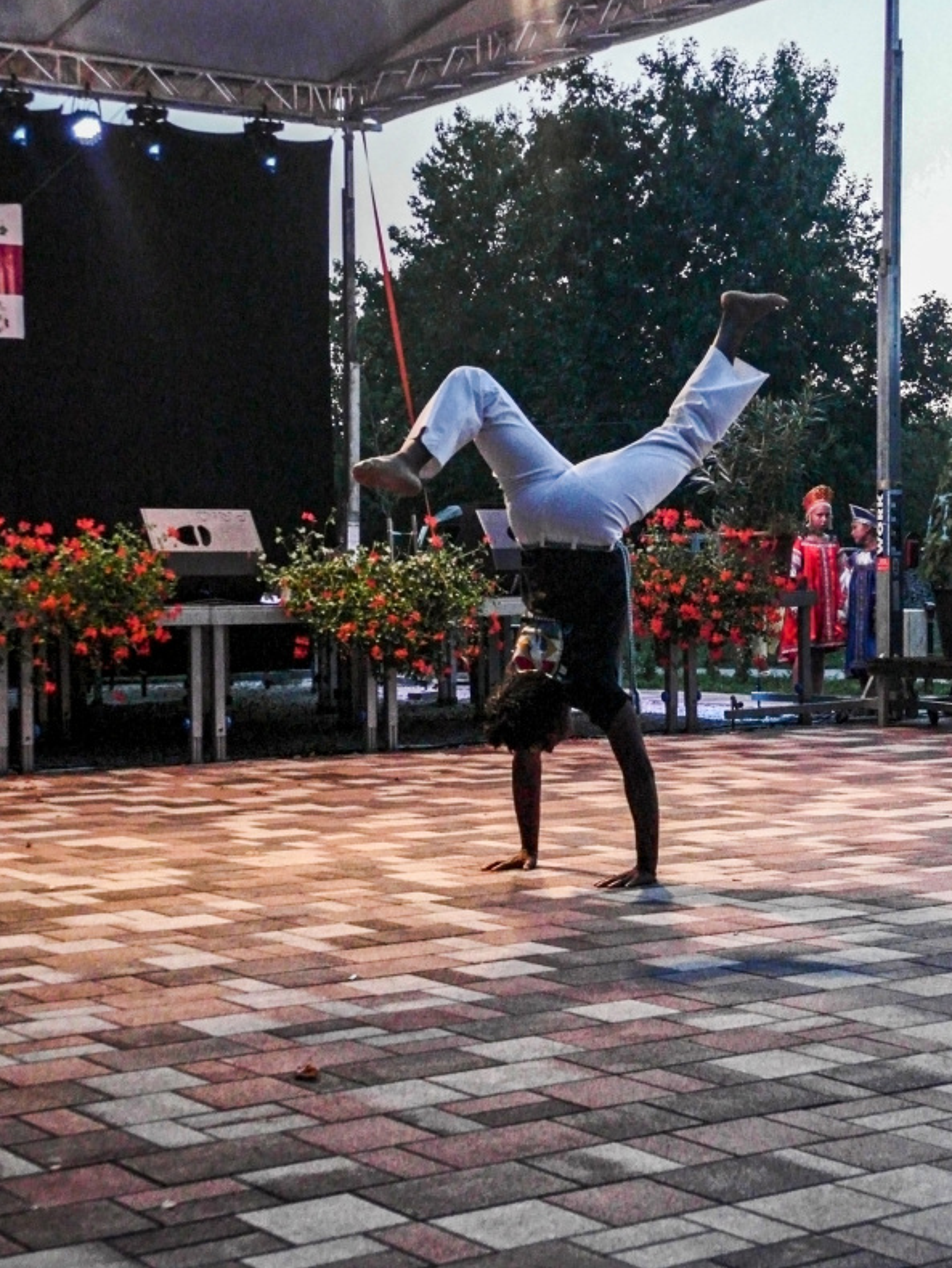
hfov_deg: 23.6
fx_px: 2272
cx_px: 576
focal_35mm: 62
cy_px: 632
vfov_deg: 31.2
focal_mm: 10.6
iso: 800
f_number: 2.2
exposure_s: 1/45
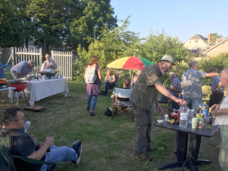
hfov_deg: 61.7
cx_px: 114
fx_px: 191
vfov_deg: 48.2
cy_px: 86
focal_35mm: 29
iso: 25
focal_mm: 4.15
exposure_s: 1/437
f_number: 2.2
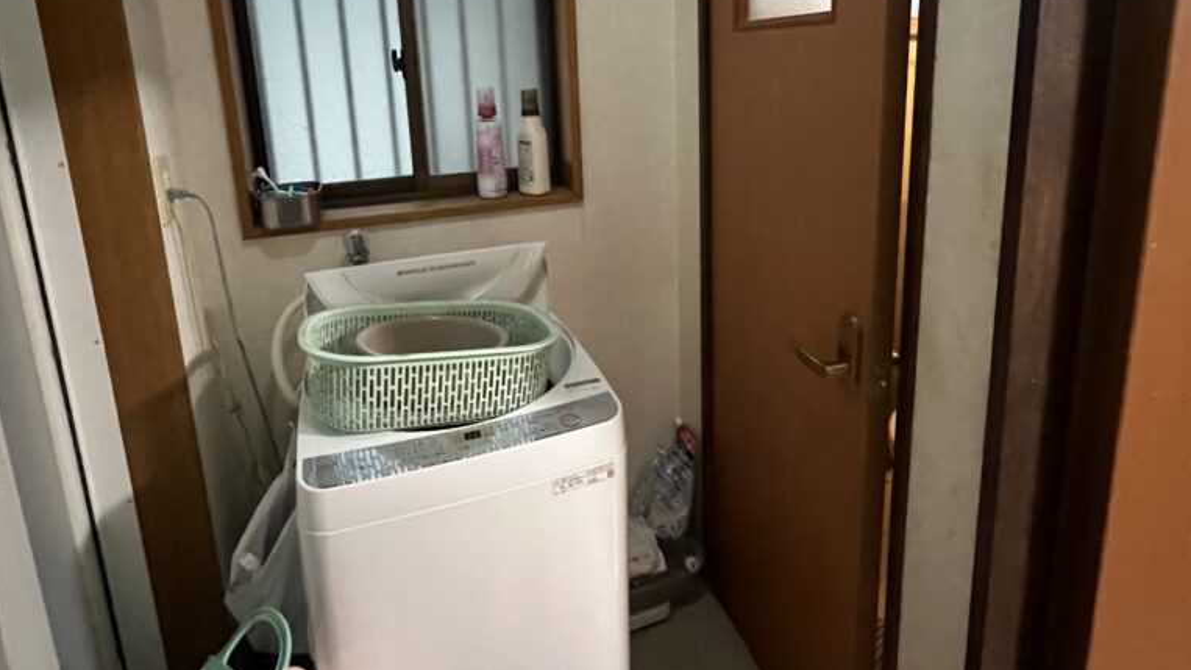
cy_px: 178
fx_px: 600
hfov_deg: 89.6
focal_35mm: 19
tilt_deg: -10.9
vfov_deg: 55.9
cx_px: 595
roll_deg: +2.0
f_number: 1.8
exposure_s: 1/33
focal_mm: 1.57
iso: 1000
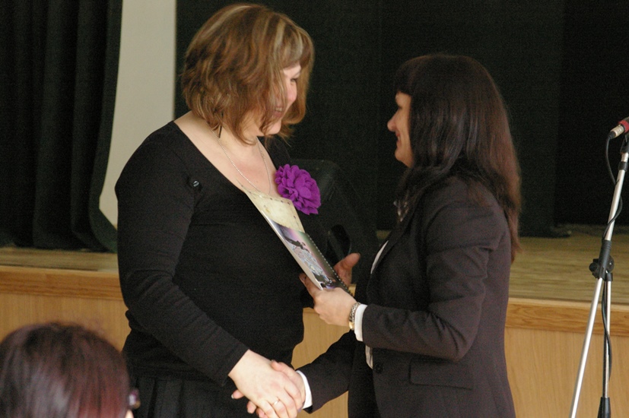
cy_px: 209
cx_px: 314
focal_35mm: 188
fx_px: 3273
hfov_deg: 11.0
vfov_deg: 7.3
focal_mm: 125
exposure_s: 1/60
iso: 3200
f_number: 8
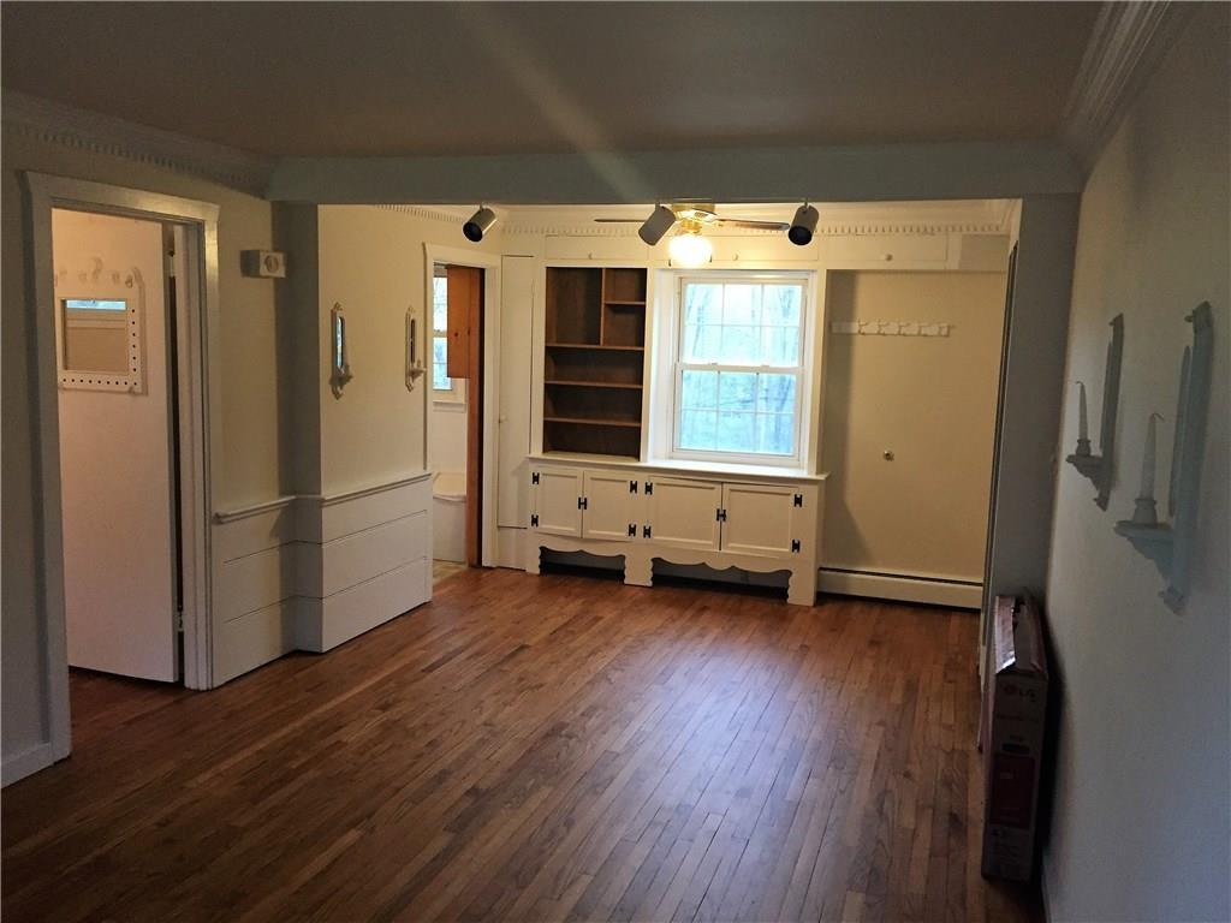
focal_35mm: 29
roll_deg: -2.5
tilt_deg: -8.0
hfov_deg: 61.7
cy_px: 462
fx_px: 1031
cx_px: 616
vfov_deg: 48.2
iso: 200
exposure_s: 1/30
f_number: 2.2
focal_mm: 4.15
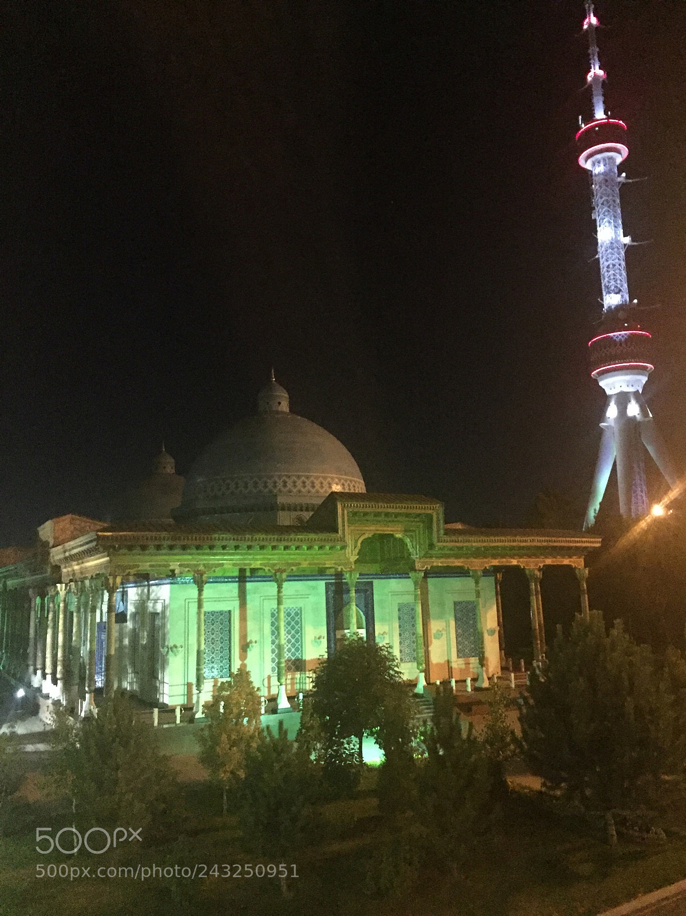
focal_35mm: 29
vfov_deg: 61.7
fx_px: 767
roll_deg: +1.5
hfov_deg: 48.2
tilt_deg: +11.3
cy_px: 458
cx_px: 343
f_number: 2.2
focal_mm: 4.15
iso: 1600
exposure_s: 1/17
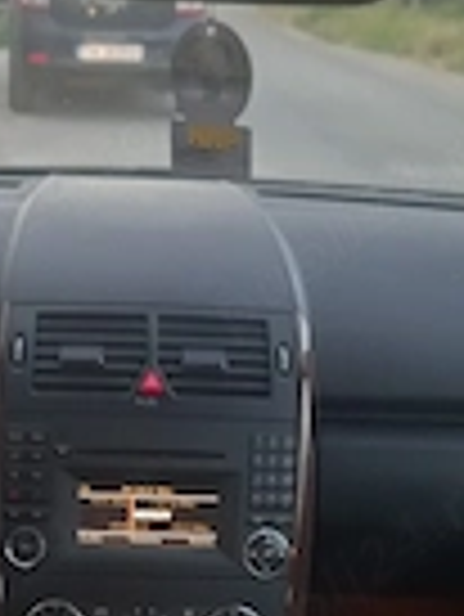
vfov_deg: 25.2
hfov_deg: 20.0
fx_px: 1303
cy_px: 629
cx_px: 99
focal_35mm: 73
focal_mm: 4.6
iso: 200
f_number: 2
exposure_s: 1/25
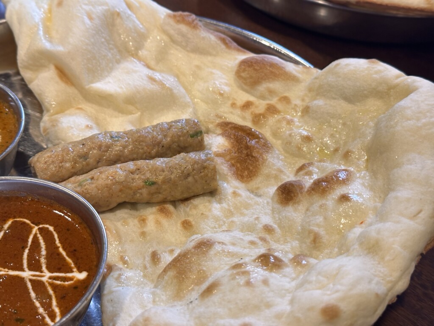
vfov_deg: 30.3
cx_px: 217
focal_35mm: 48
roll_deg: -4.0
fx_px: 602
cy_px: 163
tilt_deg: -40.9
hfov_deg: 39.7
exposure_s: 1/40
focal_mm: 6.86
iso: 200
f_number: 1.78
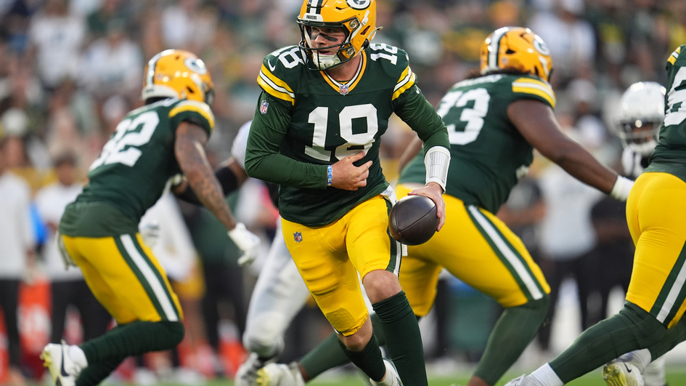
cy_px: 188
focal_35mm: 454
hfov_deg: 4.8
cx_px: 353
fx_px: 8256
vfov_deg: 2.7
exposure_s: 1/2500
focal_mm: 400
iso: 2000
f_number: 2.8
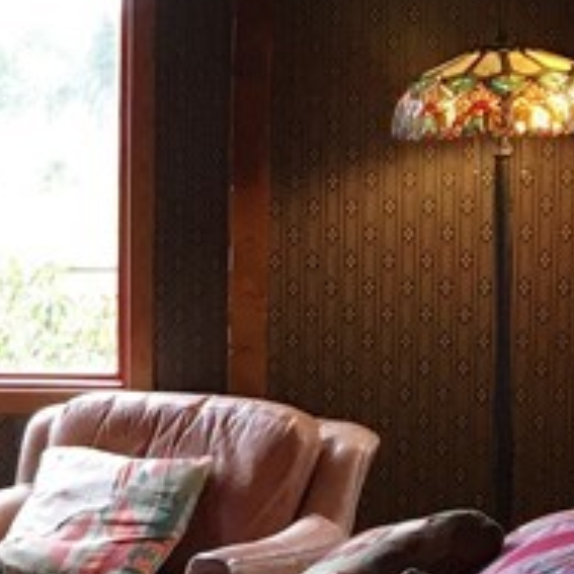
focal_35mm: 139
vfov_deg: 12.5
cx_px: -504
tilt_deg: -7.6
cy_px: 440
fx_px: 2608
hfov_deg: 11.5
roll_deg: +2.1
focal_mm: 4.15
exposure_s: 1/33
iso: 32
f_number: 2.2
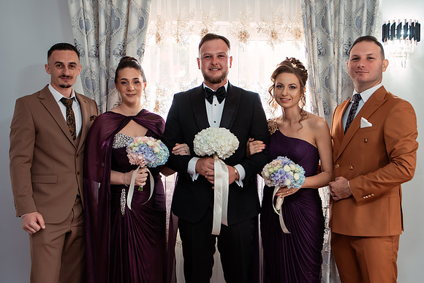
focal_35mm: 42
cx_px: 209
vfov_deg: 31.9
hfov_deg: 46.4
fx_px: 494
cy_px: 143
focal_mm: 35
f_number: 2.8
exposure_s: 1/250
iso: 500
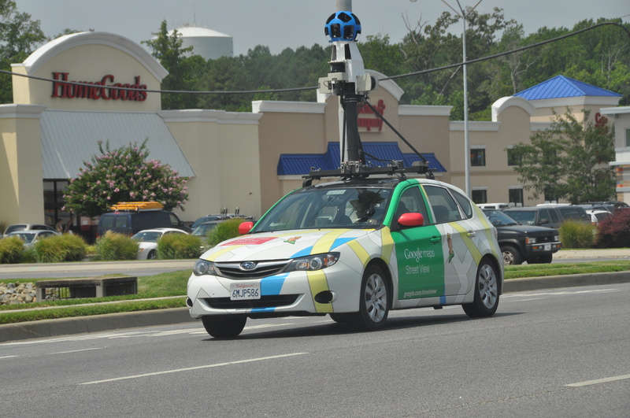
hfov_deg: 13.1
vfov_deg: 8.7
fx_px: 2752
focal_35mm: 158
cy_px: 209
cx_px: 315
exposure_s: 1/640
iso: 400
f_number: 13
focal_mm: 105
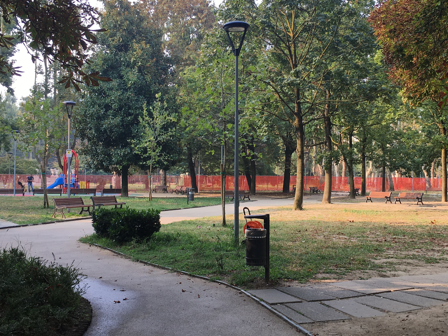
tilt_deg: +2.1
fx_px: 608
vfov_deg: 30.9
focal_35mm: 47
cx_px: 233
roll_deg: -0.3
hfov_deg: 40.4
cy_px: 153
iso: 25
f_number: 2.2
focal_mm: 4.15
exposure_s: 1/247
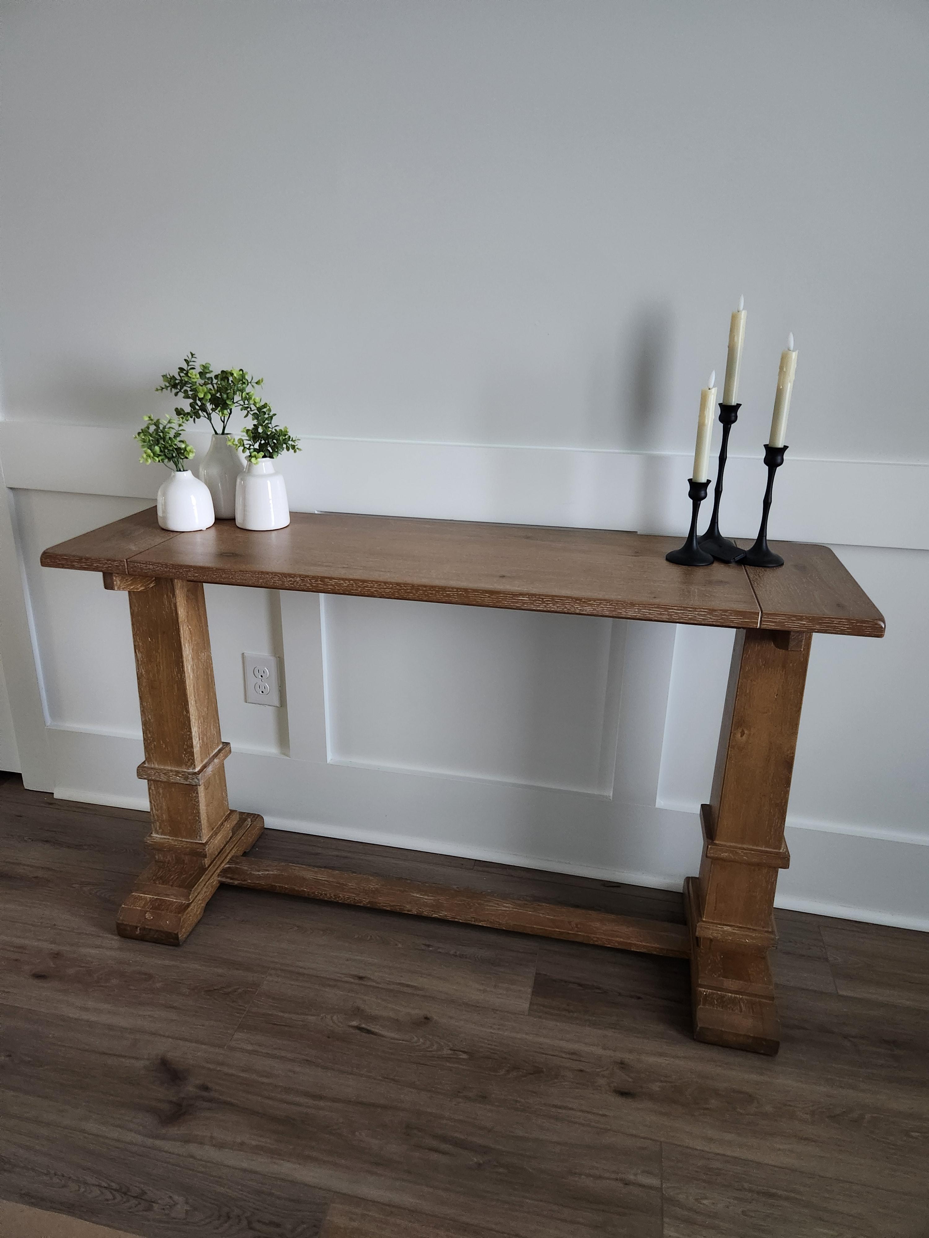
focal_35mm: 23
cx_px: 464
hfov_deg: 58.9
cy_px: 619
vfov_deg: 73.9
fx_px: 823
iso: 640
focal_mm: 5.4
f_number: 1.8
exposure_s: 1/30
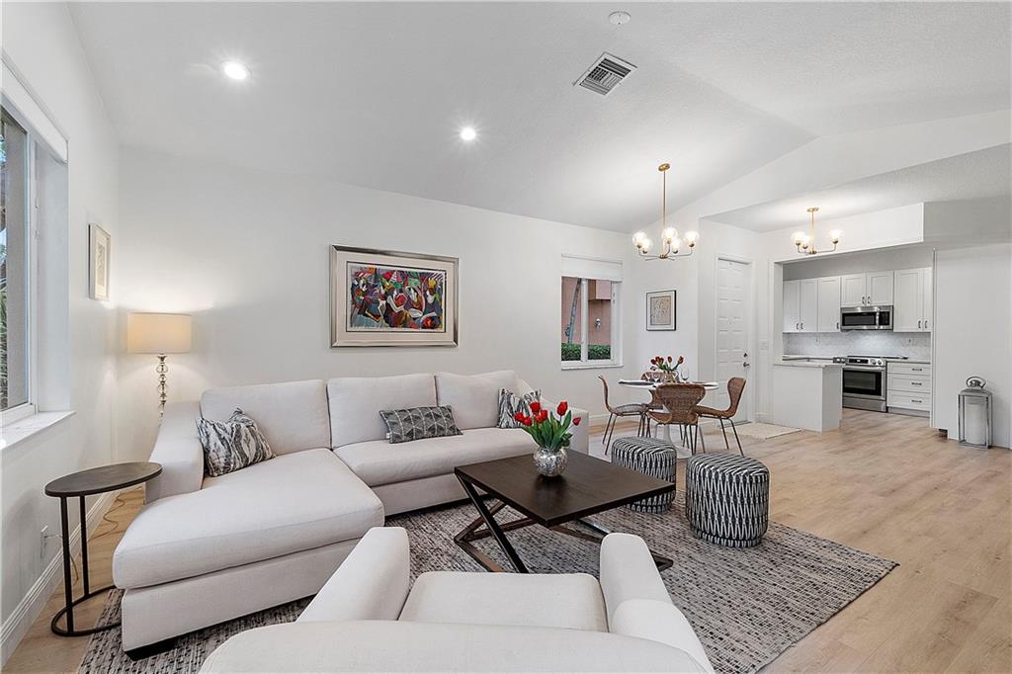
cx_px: 506
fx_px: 422
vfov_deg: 77.3
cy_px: 337
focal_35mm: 15
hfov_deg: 100.4
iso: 160
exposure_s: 1/5
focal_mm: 10
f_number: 11
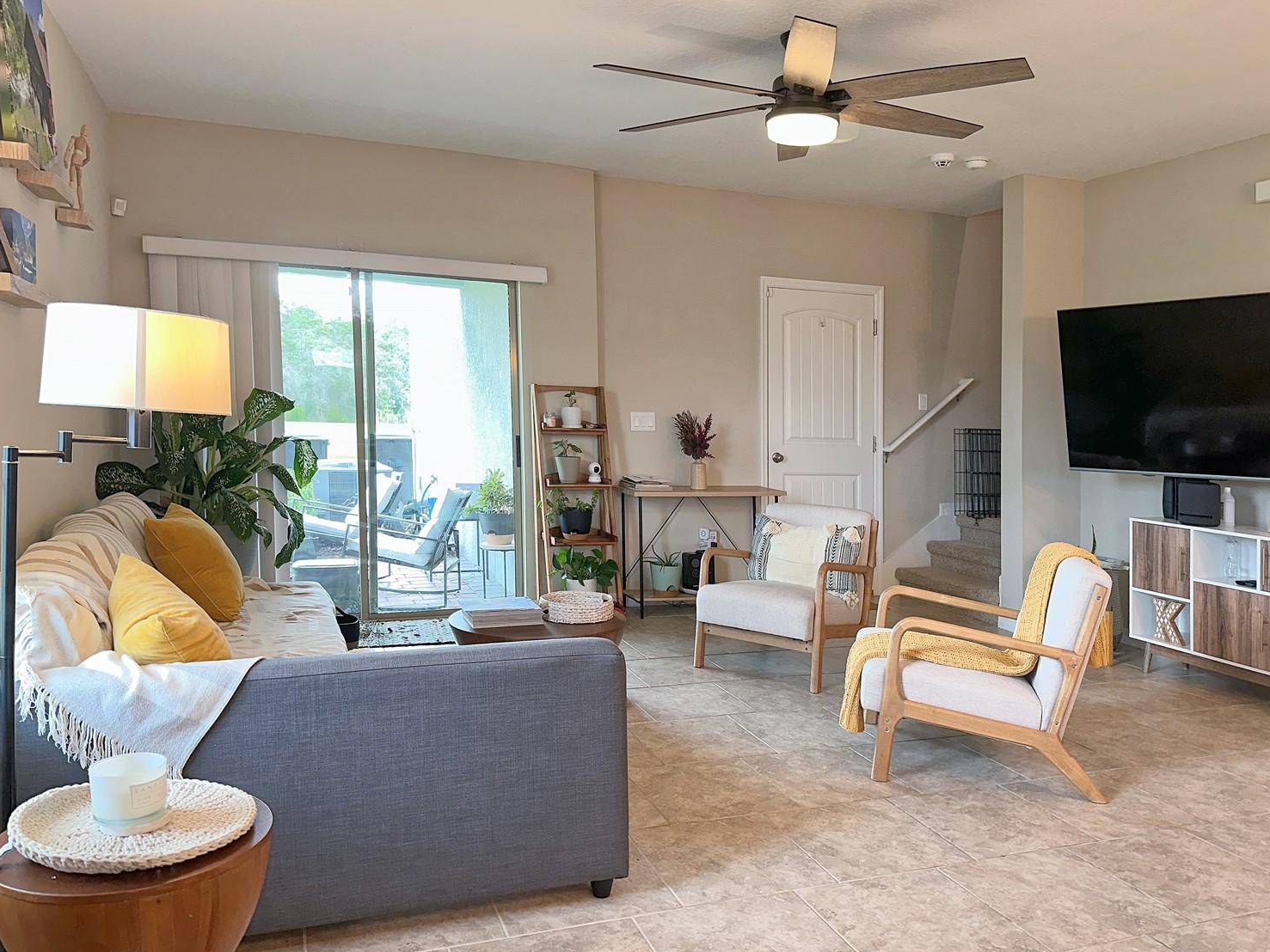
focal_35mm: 26
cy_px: 475
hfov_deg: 67.2
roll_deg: -1.0
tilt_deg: -4.4
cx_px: 678
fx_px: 954
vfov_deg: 53.1
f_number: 1.78
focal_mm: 6.86
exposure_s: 1/48
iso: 50
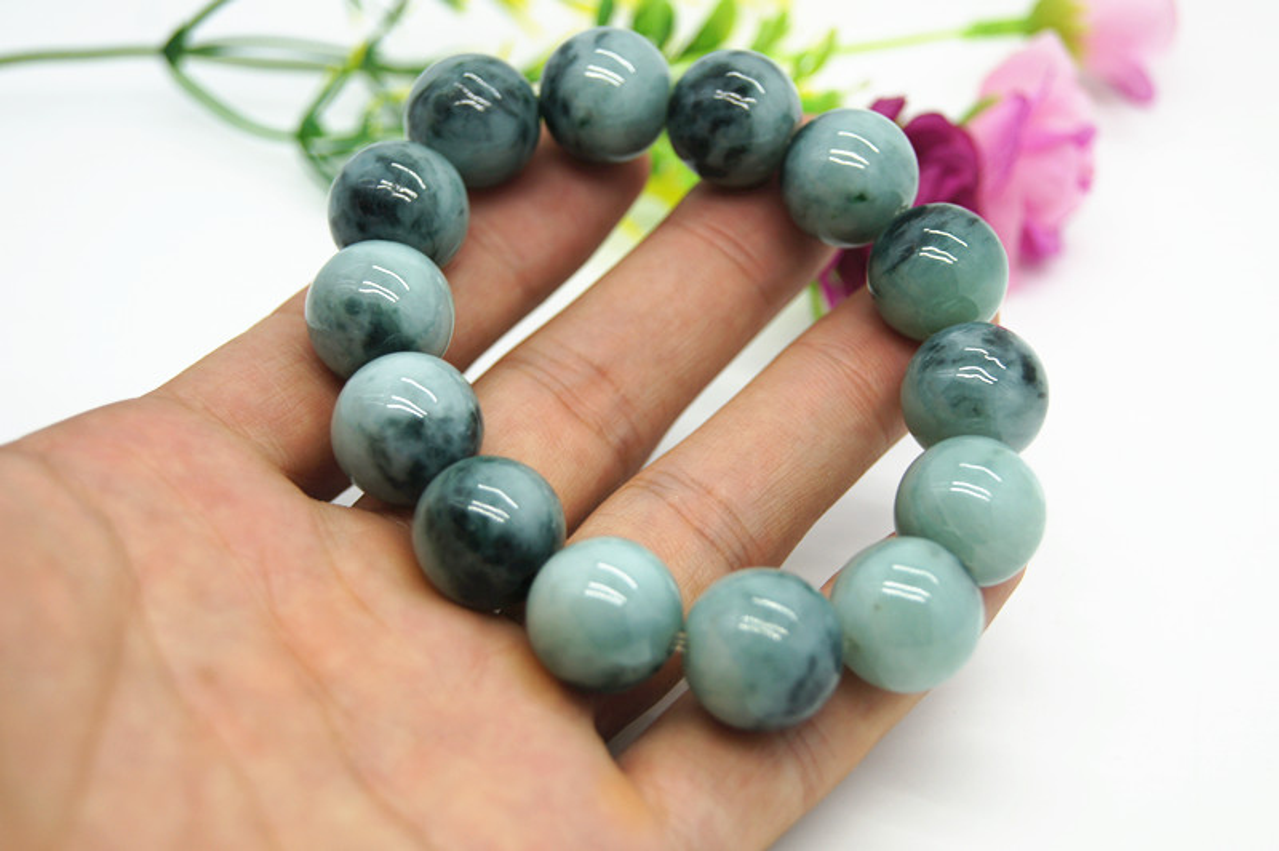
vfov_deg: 20.1
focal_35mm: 68
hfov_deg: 29.9
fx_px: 2396
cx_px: 640
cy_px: 426
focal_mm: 45
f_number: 5.6
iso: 200
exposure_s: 1/100
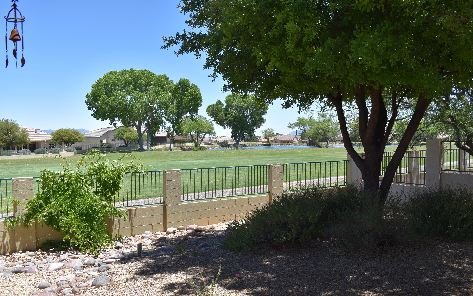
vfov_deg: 40.6
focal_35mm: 31
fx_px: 400
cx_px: 238
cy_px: 156
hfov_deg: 61.2
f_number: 8
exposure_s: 1/250
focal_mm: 20
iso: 110
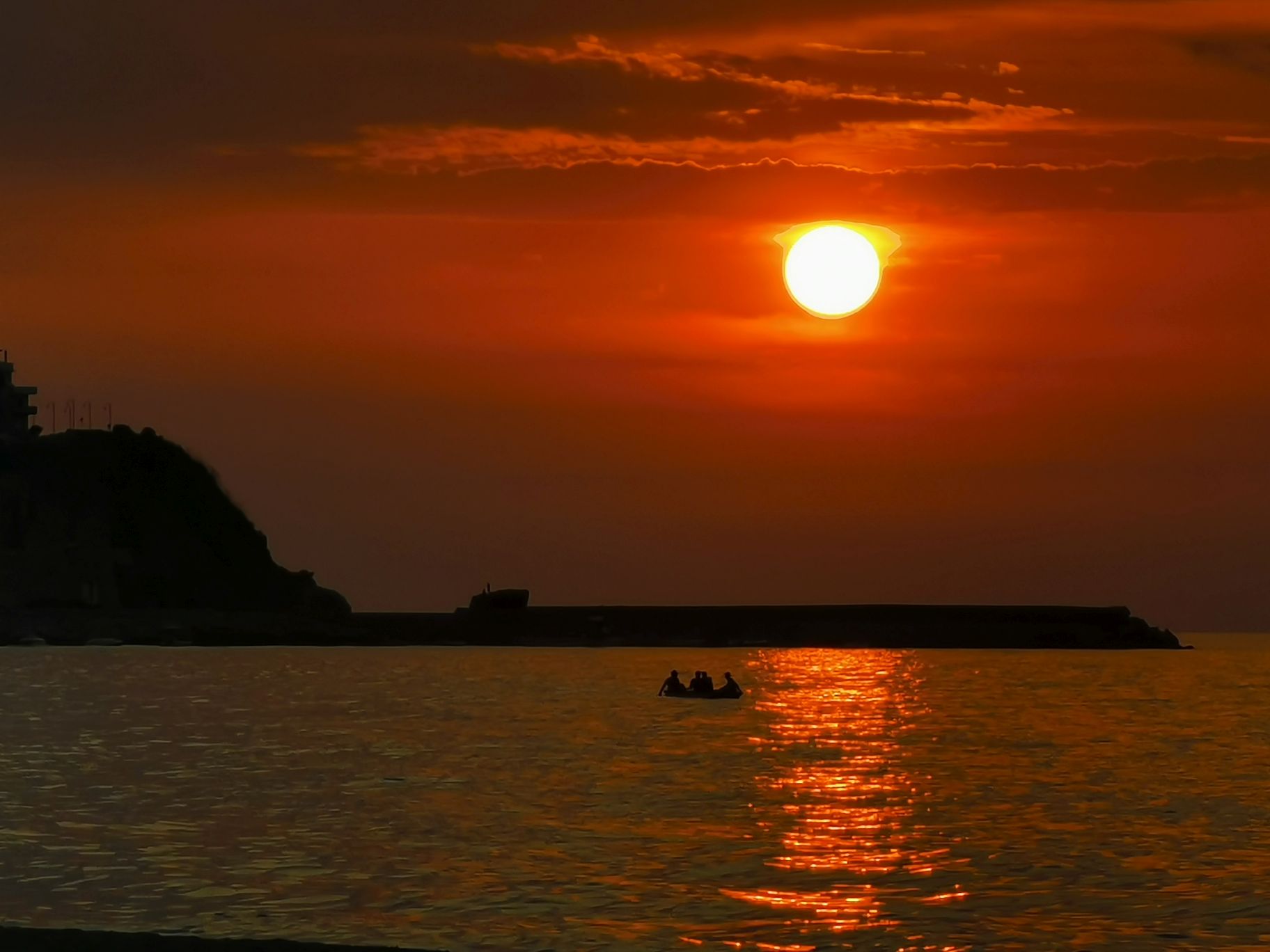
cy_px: 476
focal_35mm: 262
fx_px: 9612
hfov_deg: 7.6
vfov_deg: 5.7
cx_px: 635
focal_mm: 14.46
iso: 50
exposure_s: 1/500
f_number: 3.4
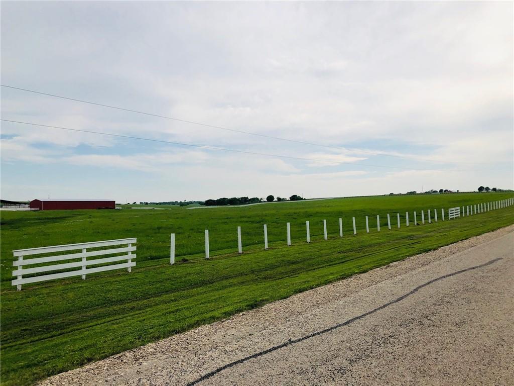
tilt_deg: +2.4
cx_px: 257
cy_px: 193
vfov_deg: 49.7
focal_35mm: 28
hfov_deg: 63.4
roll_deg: +1.0
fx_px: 416
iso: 20
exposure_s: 1/3690
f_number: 1.8
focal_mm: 3.99
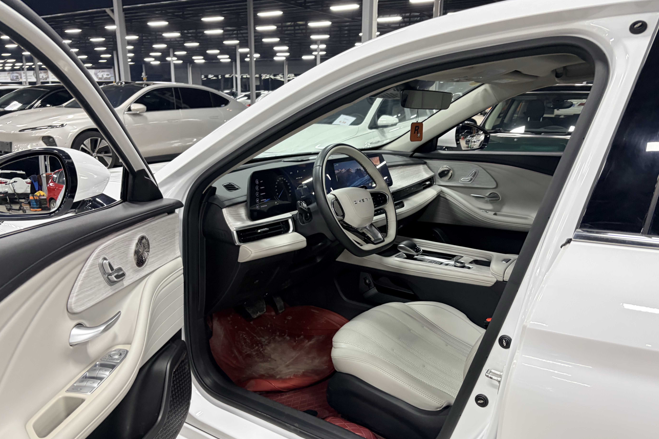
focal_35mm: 28
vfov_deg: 46.3
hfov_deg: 65.5
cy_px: 242
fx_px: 513
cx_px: 323
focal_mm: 5.96
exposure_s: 1/50
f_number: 1.6
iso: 160
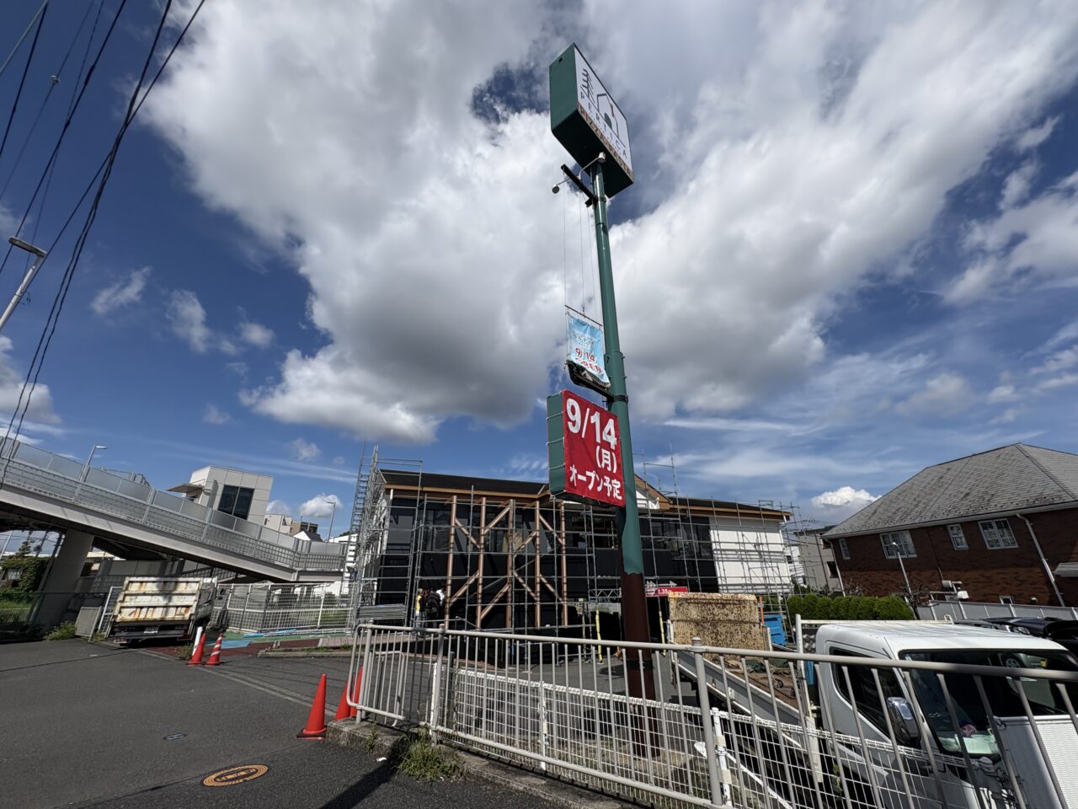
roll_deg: +1.5
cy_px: 404
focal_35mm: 14
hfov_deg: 102.1
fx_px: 436
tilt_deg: +22.9
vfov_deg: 85.7
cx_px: 539
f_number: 2.2
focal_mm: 2.22
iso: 50
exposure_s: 1/4630
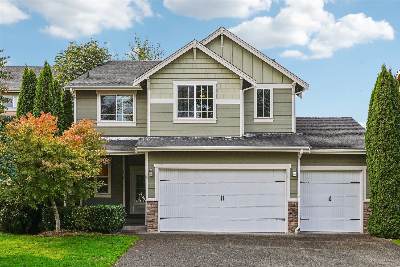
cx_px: 200
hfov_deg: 46.4
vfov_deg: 31.9
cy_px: 134
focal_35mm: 42
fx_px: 467
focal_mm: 28
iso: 100
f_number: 8
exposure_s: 1/125
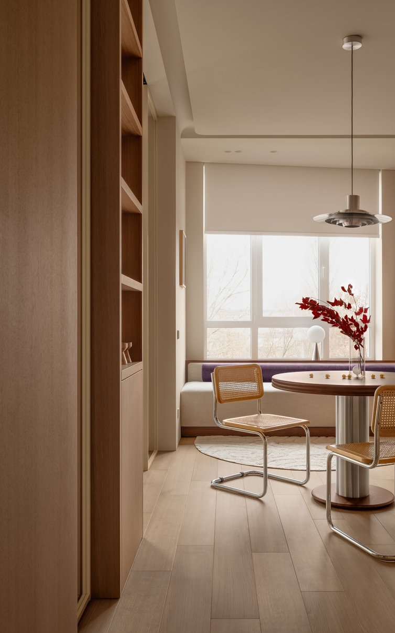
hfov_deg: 37.3
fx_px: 586
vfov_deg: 56.7
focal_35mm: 34
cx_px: 212
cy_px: 320
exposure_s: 1/5
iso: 250
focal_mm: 33
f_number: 13
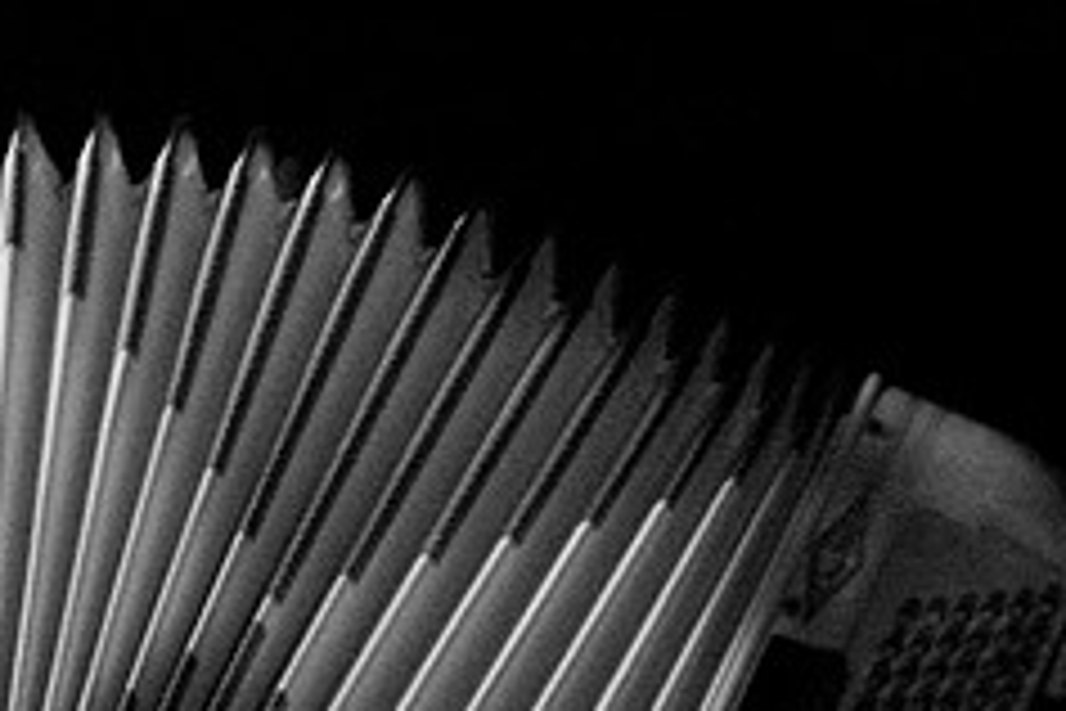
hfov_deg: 9.5
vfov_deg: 6.4
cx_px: -202
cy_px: 310
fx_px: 6307
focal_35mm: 213
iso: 800
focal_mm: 58
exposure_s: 1/30
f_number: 2.8
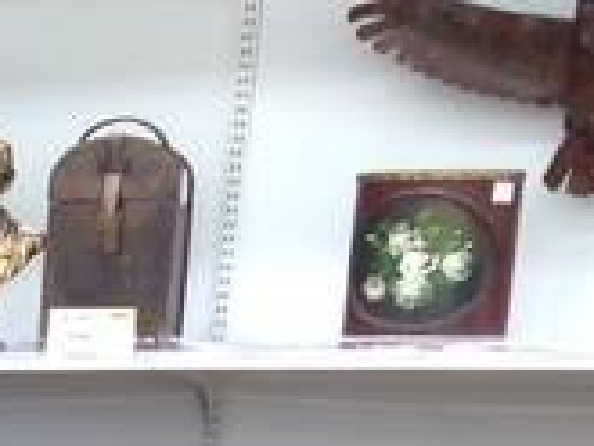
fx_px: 3091
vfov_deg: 7.5
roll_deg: +0.3
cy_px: 1182
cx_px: -817
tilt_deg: -17.0
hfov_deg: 9.7
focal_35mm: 180
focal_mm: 4.12
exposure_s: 1/20
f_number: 2.4
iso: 64
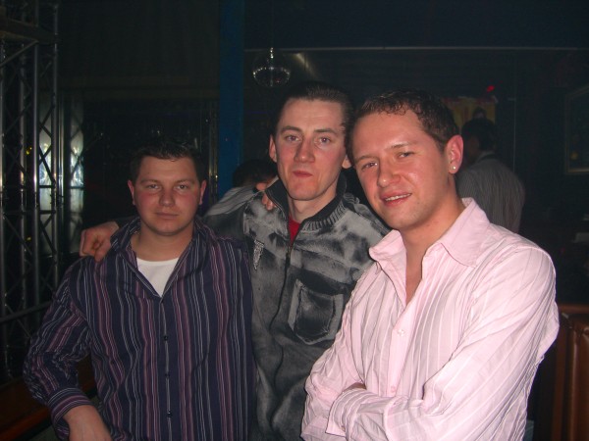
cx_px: 294
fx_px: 647
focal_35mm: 38
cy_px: 220
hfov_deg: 49.0
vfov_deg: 37.7
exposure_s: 1/60
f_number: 2.8
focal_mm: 7.9
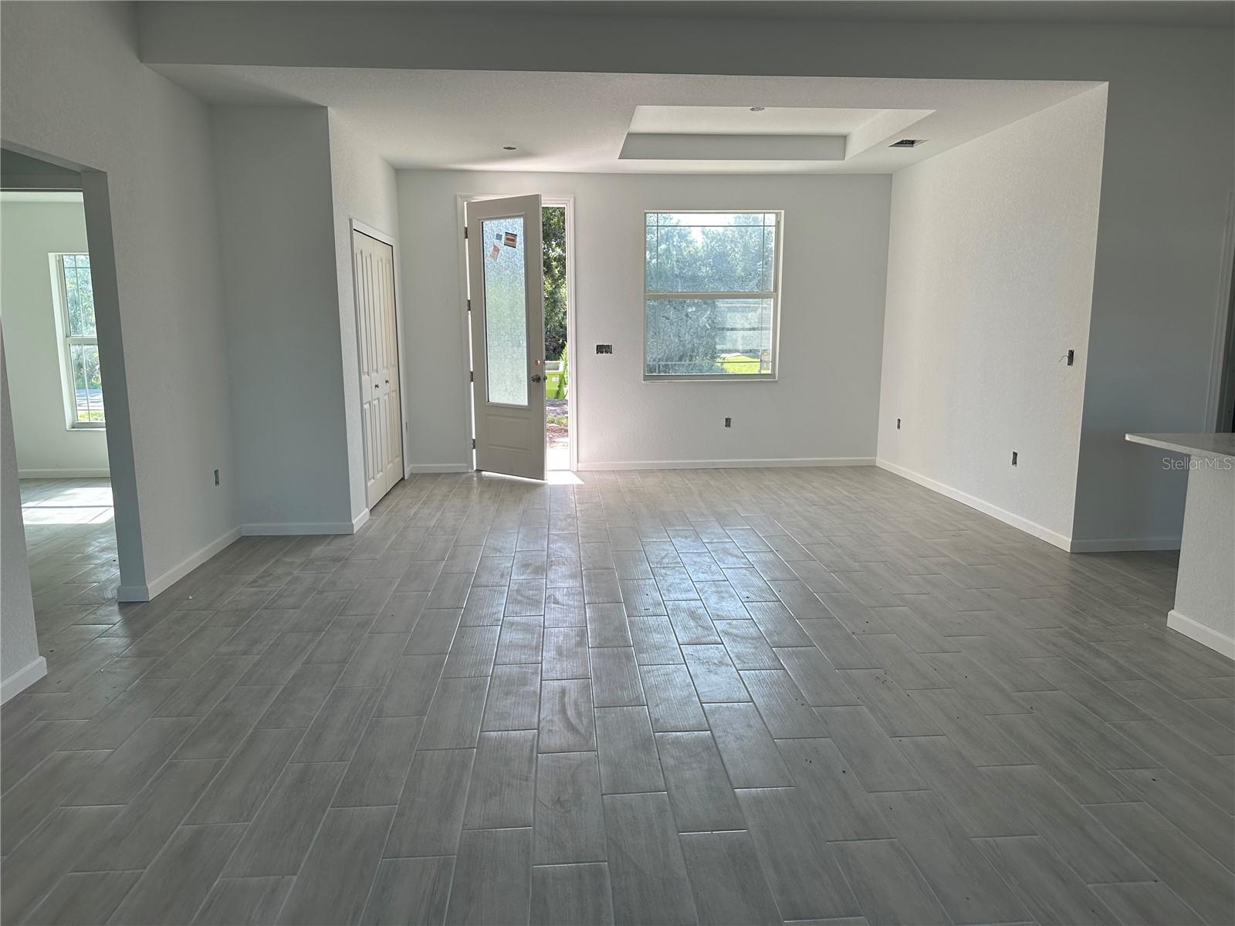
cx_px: 618
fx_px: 856
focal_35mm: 24
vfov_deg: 56.8
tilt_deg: -9.0
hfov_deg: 71.6
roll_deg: +0.0
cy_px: 463
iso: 80
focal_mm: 6.86
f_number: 1.78
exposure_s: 1/404
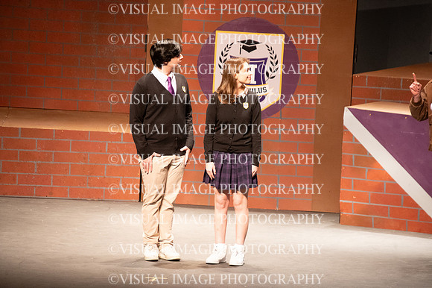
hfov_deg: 5.6
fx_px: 4437
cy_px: 144
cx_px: 216
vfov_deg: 3.7
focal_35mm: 370
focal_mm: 370
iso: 7200
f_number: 6.3
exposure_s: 1/160
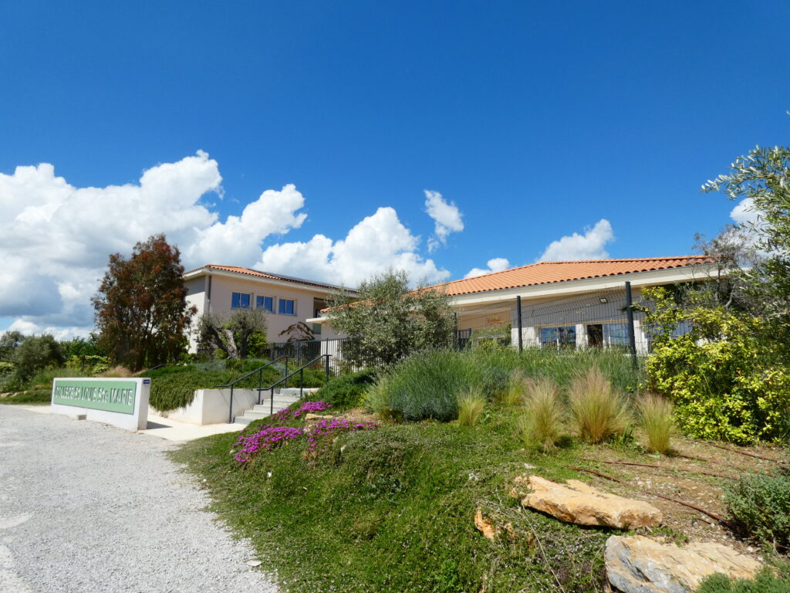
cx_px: 395
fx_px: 456
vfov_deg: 66.0
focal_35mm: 20
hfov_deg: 81.7
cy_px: 296
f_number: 5.2
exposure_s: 1/800
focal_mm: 3.6
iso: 80
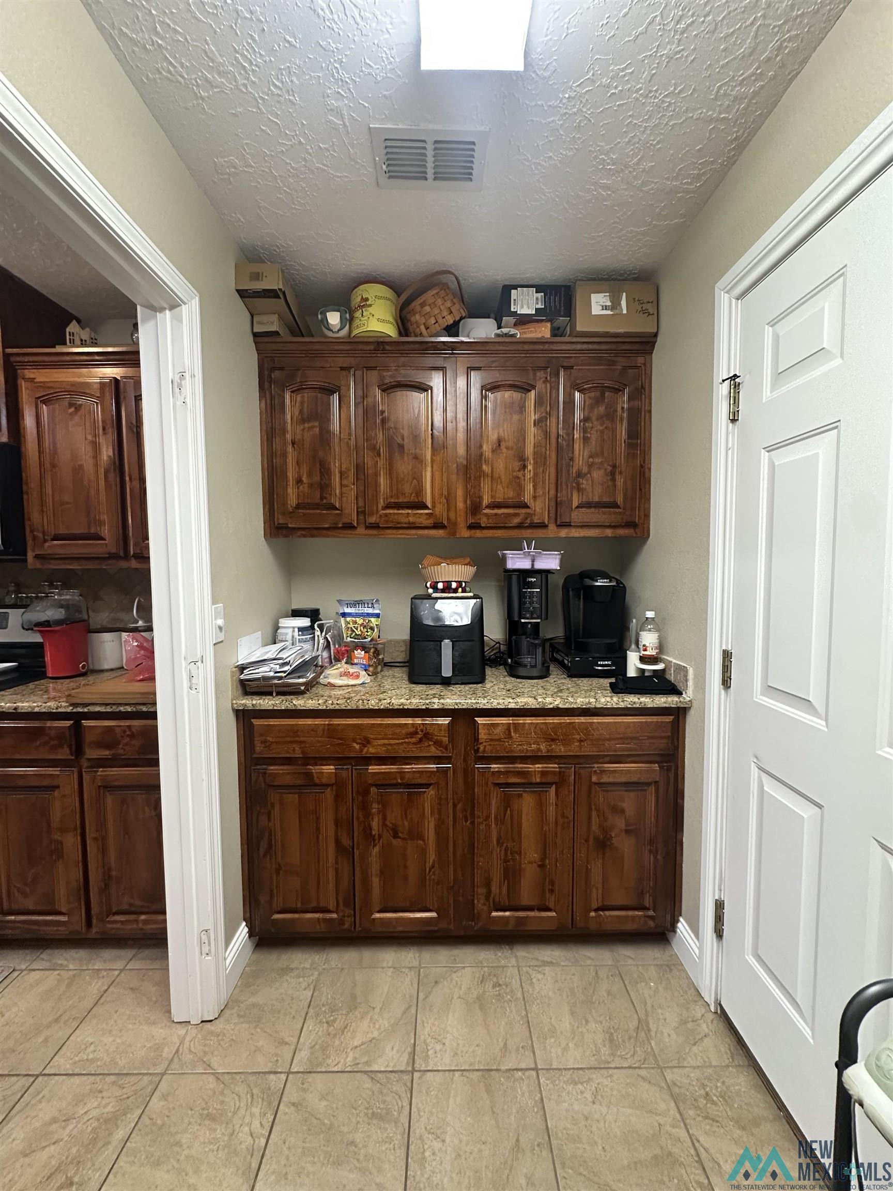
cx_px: 446
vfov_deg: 102.1
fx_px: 482
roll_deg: -0.2
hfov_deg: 85.7
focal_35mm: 14
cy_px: 596
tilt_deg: -2.7
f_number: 2.2
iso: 500
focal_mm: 2.22
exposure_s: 1/60
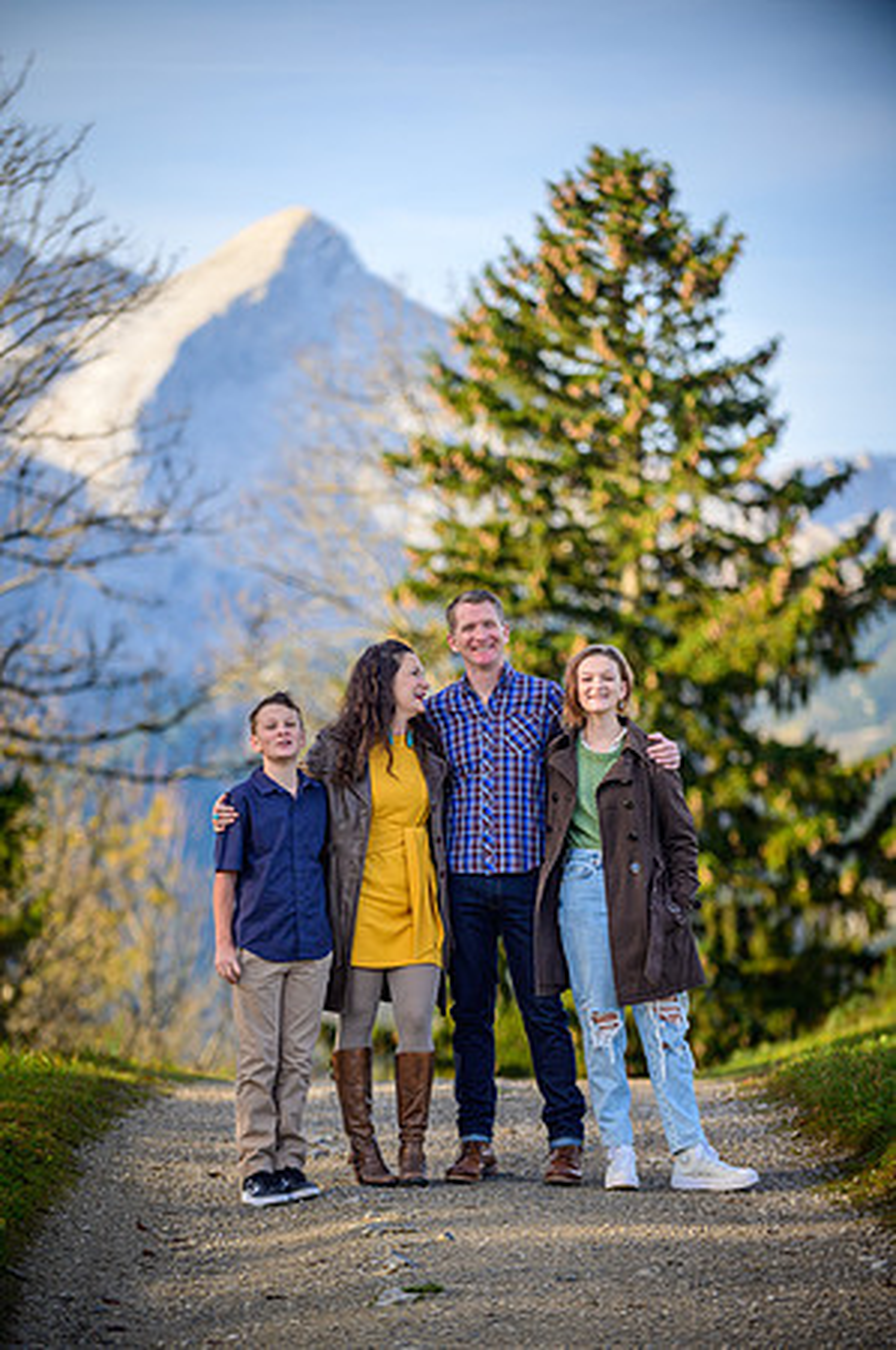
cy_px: 675
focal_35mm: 135
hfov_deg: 10.1
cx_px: 448
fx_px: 5051
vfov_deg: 15.2
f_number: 3.2
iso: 100
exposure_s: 1/1000
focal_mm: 135
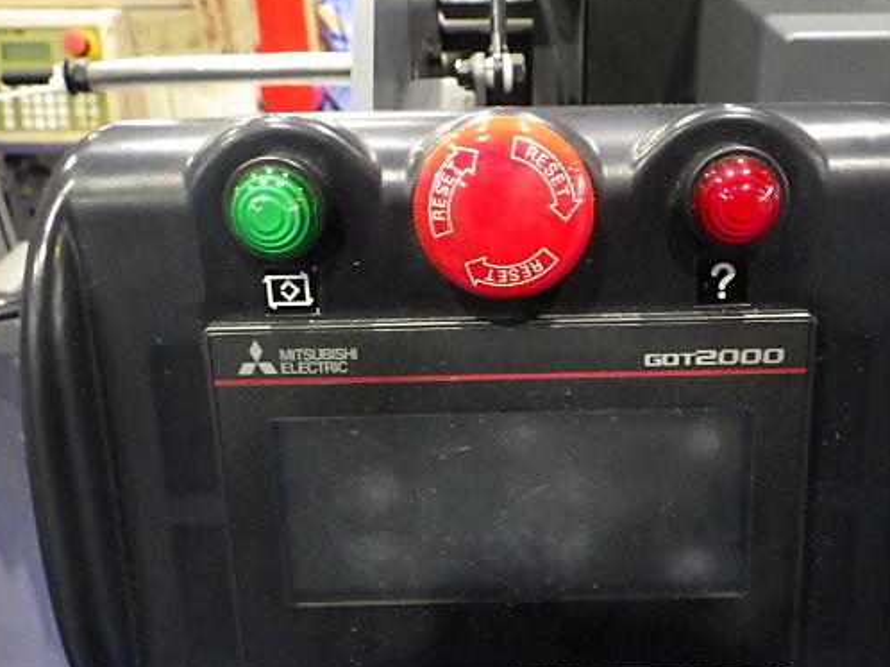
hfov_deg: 51.1
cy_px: 417
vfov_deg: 39.4
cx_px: 522
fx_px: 925
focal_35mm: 36
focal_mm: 5
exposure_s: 1/20
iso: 1600
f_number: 3.5
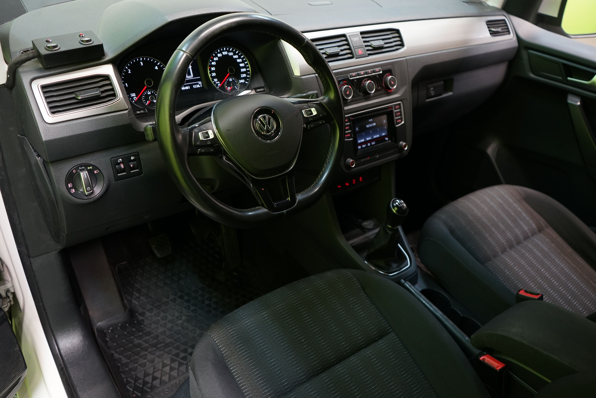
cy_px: 199
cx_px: 298
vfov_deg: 46.4
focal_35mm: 28
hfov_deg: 65.5
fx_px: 464
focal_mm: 28
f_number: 3.5
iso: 800
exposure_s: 1/30
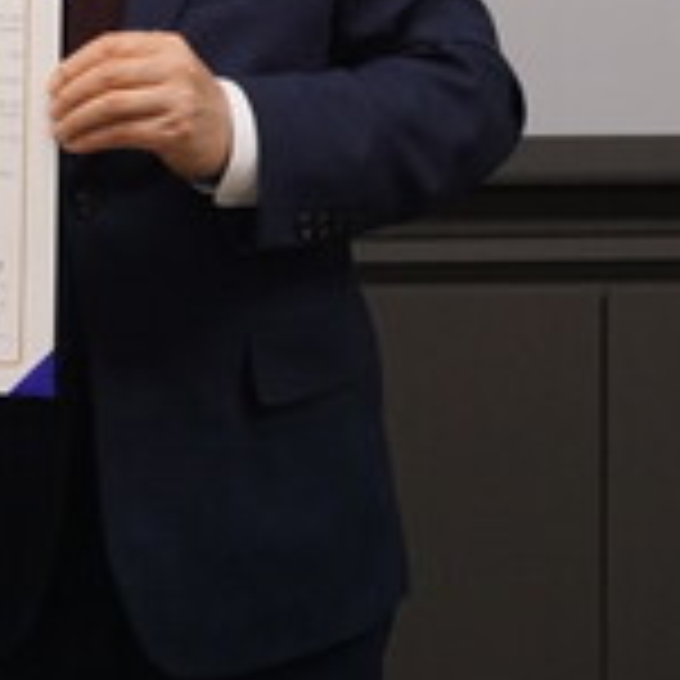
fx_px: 3156
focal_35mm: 142
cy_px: -205
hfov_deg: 12.0
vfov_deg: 11.9
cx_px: -194
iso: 800
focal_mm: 28
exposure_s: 1/60
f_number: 5.6
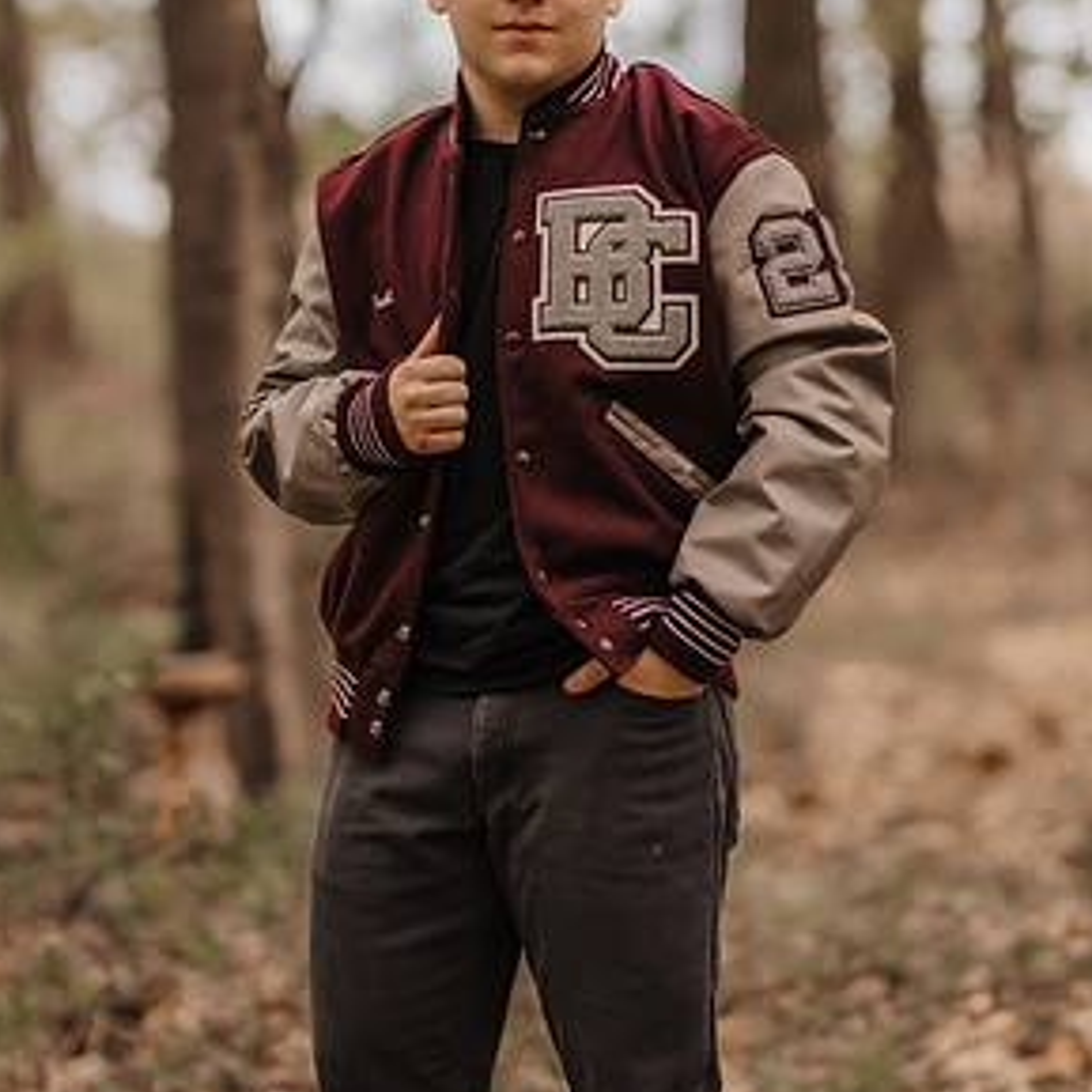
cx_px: 544
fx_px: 5996
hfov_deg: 10.4
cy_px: 299
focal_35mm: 168
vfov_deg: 10.4
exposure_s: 1/800
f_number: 1.6
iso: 125
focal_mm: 85
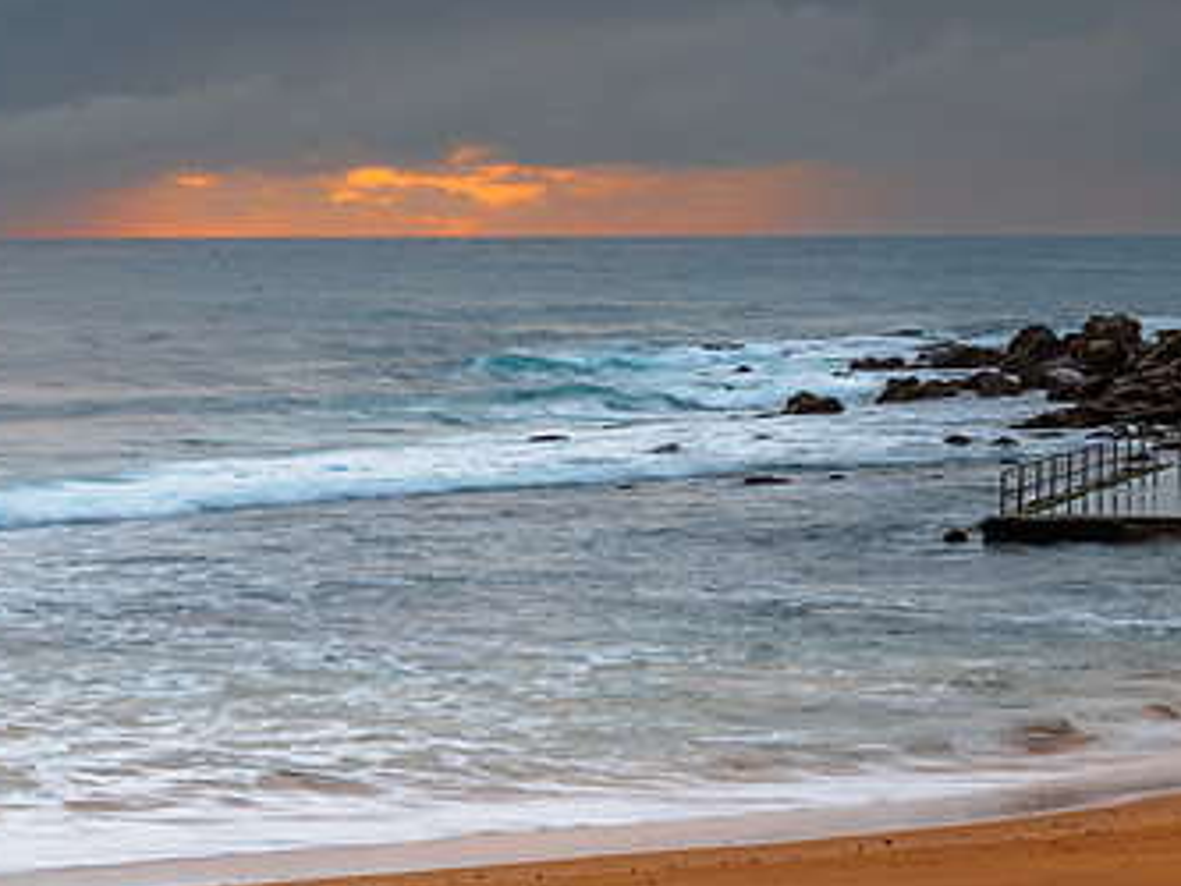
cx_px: 322
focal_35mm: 136
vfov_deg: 10.9
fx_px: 4642
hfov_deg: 14.5
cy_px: 309
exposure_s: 1/2
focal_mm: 75
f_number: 9
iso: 100
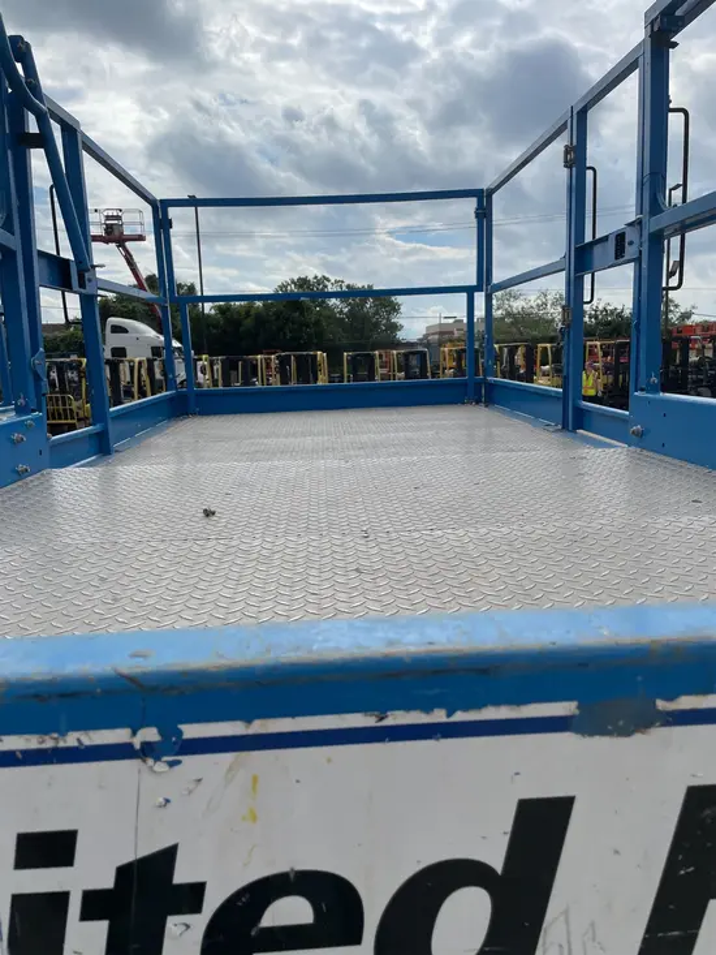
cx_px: 358
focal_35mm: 26
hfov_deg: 53.1
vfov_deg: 67.3
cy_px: 478
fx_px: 717
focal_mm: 4.2
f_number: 1.6
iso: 32
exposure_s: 1/8403
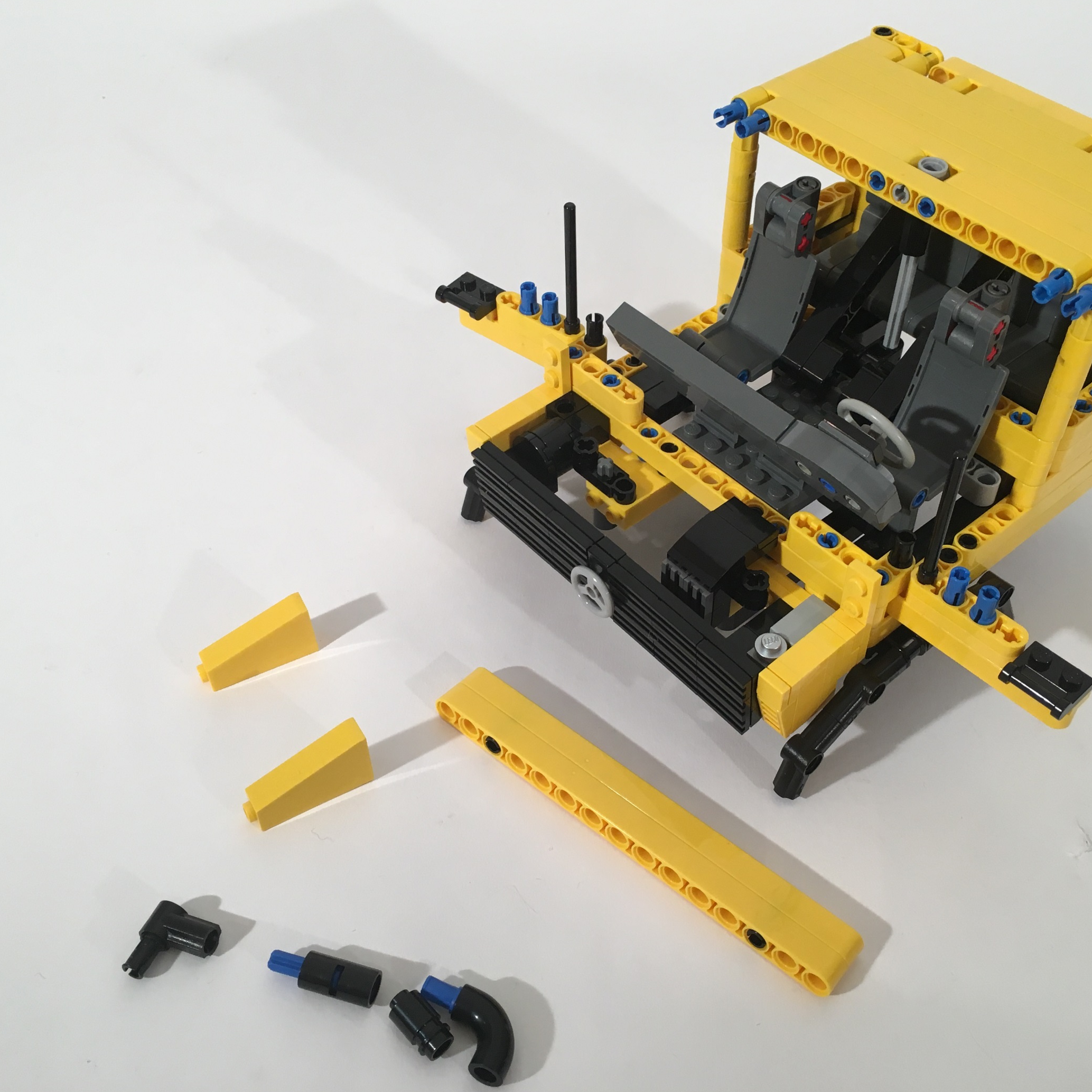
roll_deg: -3.4
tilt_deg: -43.7
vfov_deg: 47.2
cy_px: 543
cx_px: 608
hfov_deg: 47.1
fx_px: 1249
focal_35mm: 35
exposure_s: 1/40
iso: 25
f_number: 2.2
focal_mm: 4.15
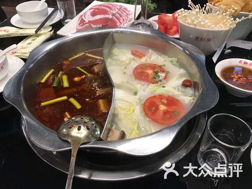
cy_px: 94
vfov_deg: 49.7
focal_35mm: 28
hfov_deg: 63.4
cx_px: 126
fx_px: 204
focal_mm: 3.99
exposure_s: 1/25
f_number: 1.8
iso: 40
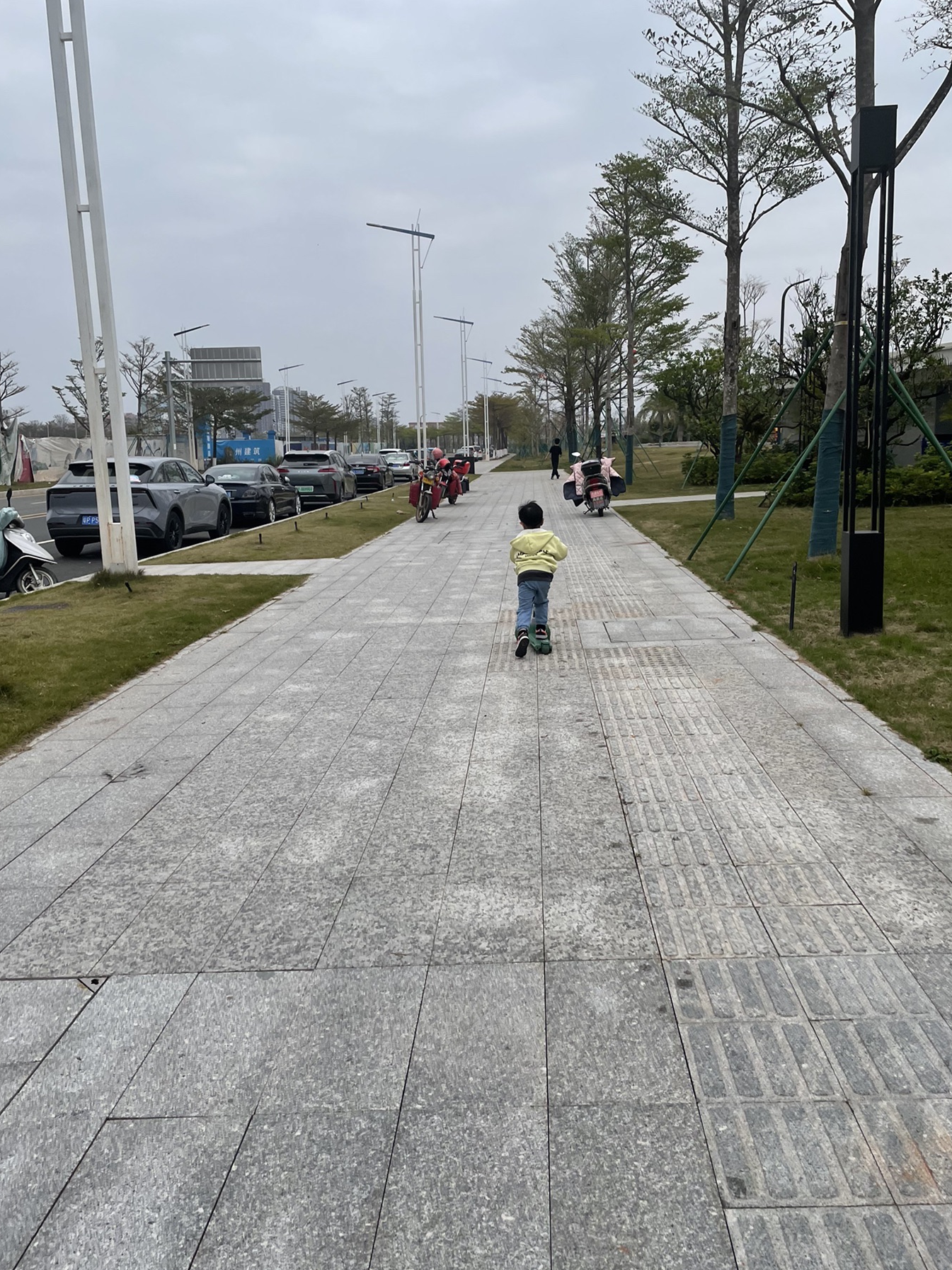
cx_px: 500
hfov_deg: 48.2
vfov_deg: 61.6
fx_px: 1063
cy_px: 616
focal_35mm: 29
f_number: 1.6
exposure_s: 1/612
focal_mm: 4.2
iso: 32
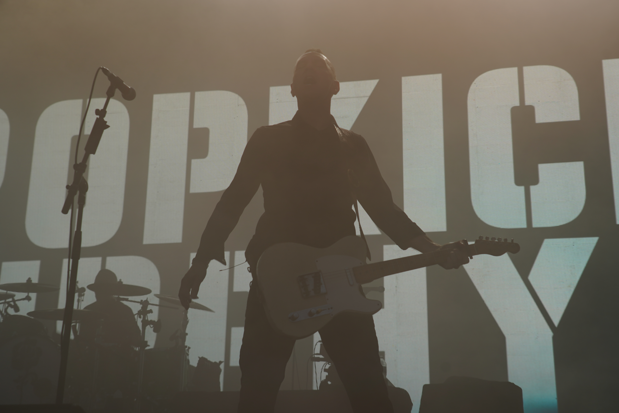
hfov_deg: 36.9
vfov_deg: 25.1
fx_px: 928
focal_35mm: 54
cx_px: 310
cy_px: 206
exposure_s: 1/160
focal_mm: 54
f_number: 5
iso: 160
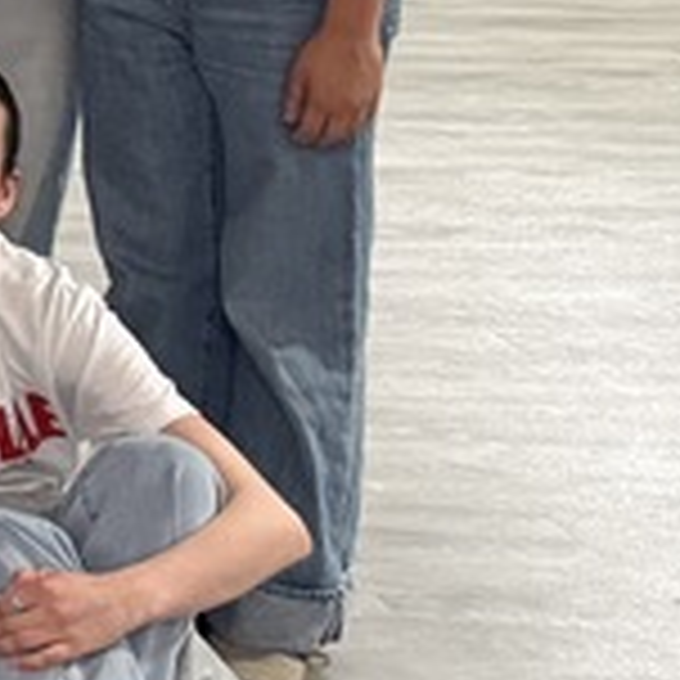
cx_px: -1346
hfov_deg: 9.5
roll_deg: +0.9
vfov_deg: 11.8
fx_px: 3200
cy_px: -176
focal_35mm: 144
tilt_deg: -7.3
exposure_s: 1/60
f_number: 1.78
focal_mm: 6.76
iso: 500
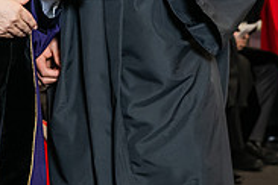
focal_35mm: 197
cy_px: -84
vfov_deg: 6.9
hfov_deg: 10.4
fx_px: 1521
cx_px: -2
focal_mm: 62
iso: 2500
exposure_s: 1/200
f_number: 5
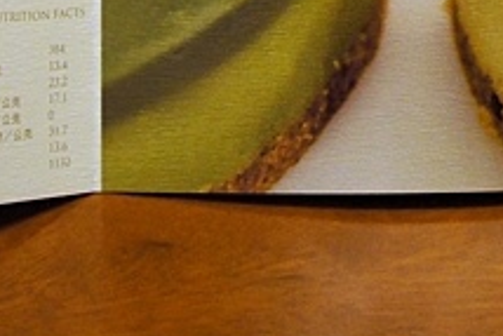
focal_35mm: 170
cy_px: -133
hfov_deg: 12.0
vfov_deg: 8.0
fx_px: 2378
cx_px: 414
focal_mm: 27
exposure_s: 1/50
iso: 640
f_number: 4
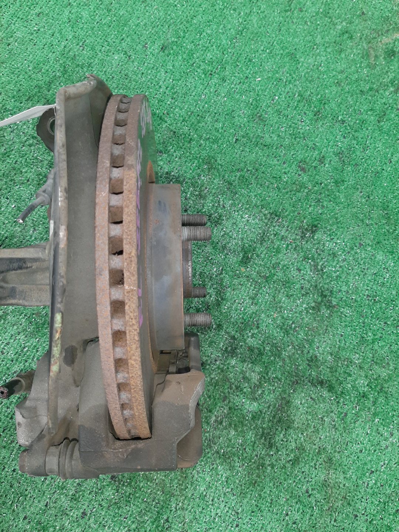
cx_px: 200
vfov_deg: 67.3
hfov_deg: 53.1
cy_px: 266
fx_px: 400
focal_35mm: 26
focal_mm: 3.93
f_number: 1.7
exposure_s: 1/33
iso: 178
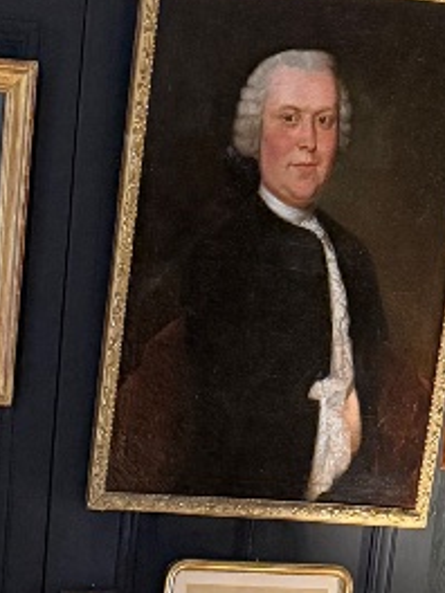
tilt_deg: -16.7
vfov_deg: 14.0
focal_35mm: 109
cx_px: -285
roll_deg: -1.3
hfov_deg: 12.7
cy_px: 1316
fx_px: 1868
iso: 800
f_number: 1.78
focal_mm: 6.76
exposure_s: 1/50
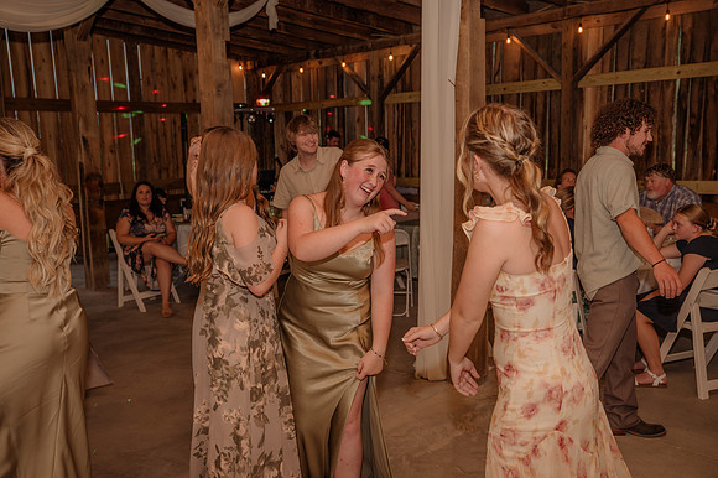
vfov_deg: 37.8
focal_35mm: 35
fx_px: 698
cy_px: 239
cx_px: 359
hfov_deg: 54.5
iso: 320
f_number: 4
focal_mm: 35
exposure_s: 1/200
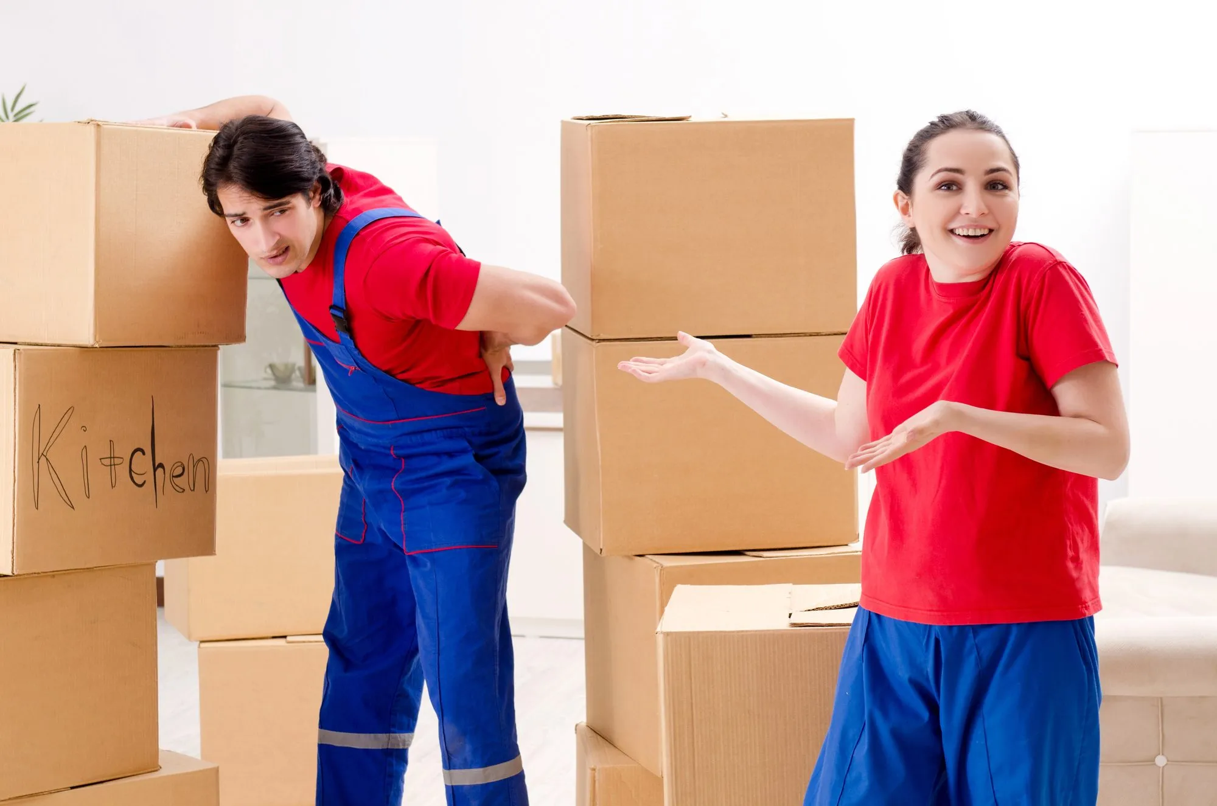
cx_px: 608
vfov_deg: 16.2
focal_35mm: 84
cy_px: 403
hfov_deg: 24.2
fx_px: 2834
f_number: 5
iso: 125
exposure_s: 1/100
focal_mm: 56
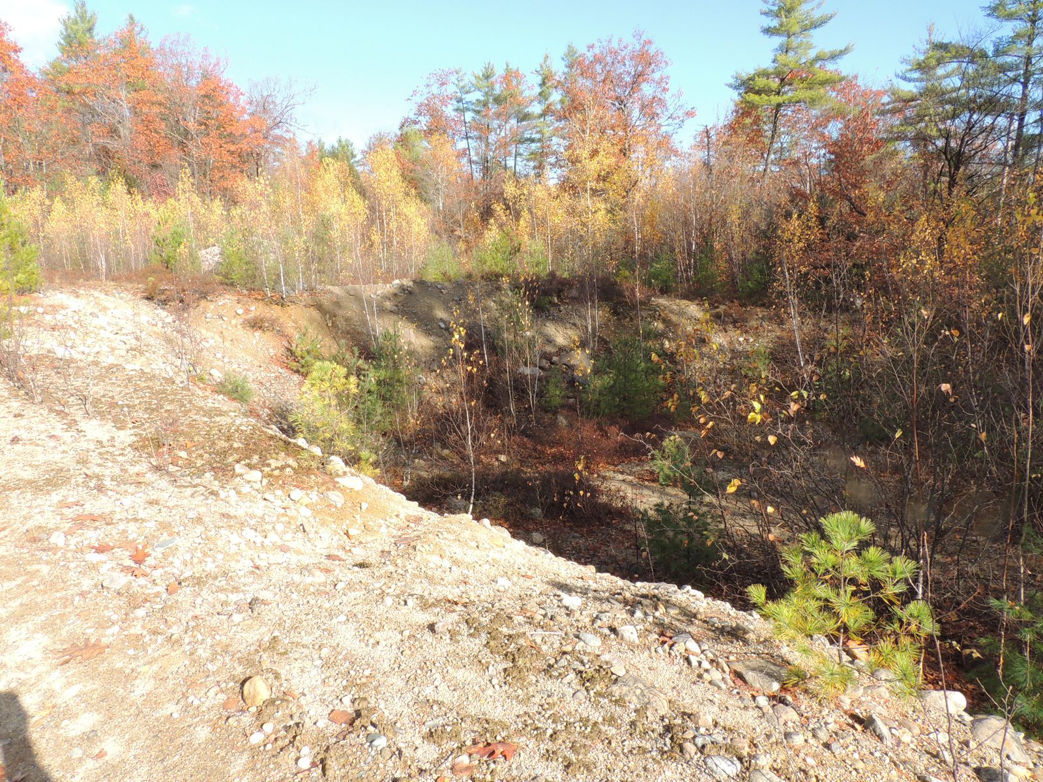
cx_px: 522
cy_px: 391
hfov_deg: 71.6
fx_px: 723
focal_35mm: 24
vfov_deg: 56.8
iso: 100
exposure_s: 1/100
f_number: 6.6
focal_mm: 4.3
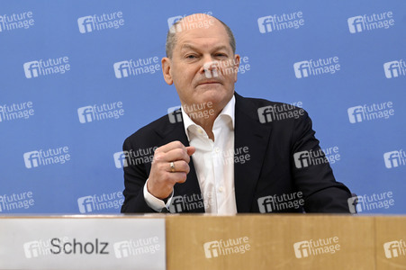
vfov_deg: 17.5
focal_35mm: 78
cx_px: 203
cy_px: 135
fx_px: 879
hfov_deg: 26.0
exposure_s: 1/1000
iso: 3200
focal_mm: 78
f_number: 5
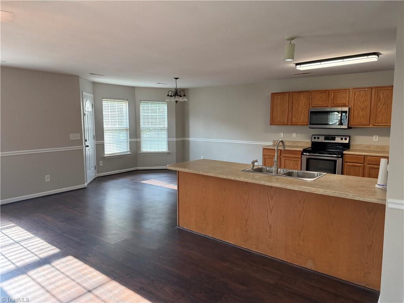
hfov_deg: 71.6
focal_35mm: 24
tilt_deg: -4.2
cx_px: 202
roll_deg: -0.9
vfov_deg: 56.8
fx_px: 280
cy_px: 152
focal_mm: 6.76
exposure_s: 1/182
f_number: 1.78
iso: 160
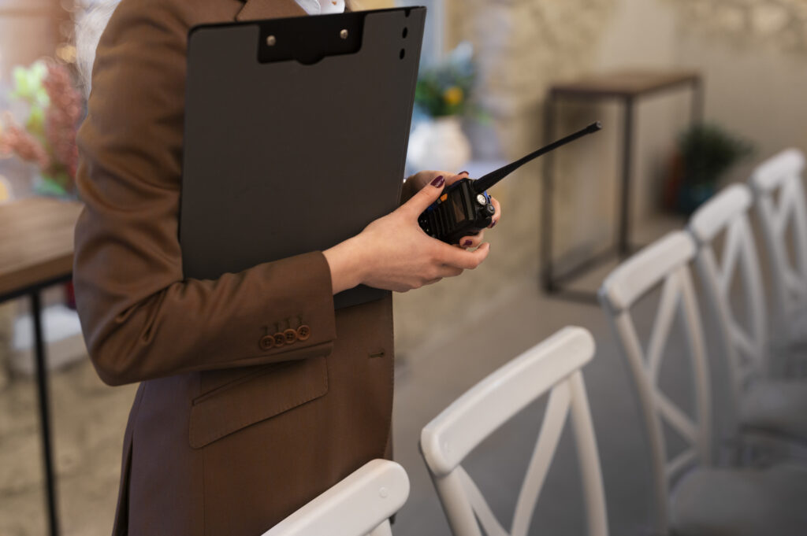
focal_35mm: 50
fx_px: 1120
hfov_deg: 39.6
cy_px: 268
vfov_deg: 26.9
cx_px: 404
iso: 400
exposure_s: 1/100
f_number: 2.5
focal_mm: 50
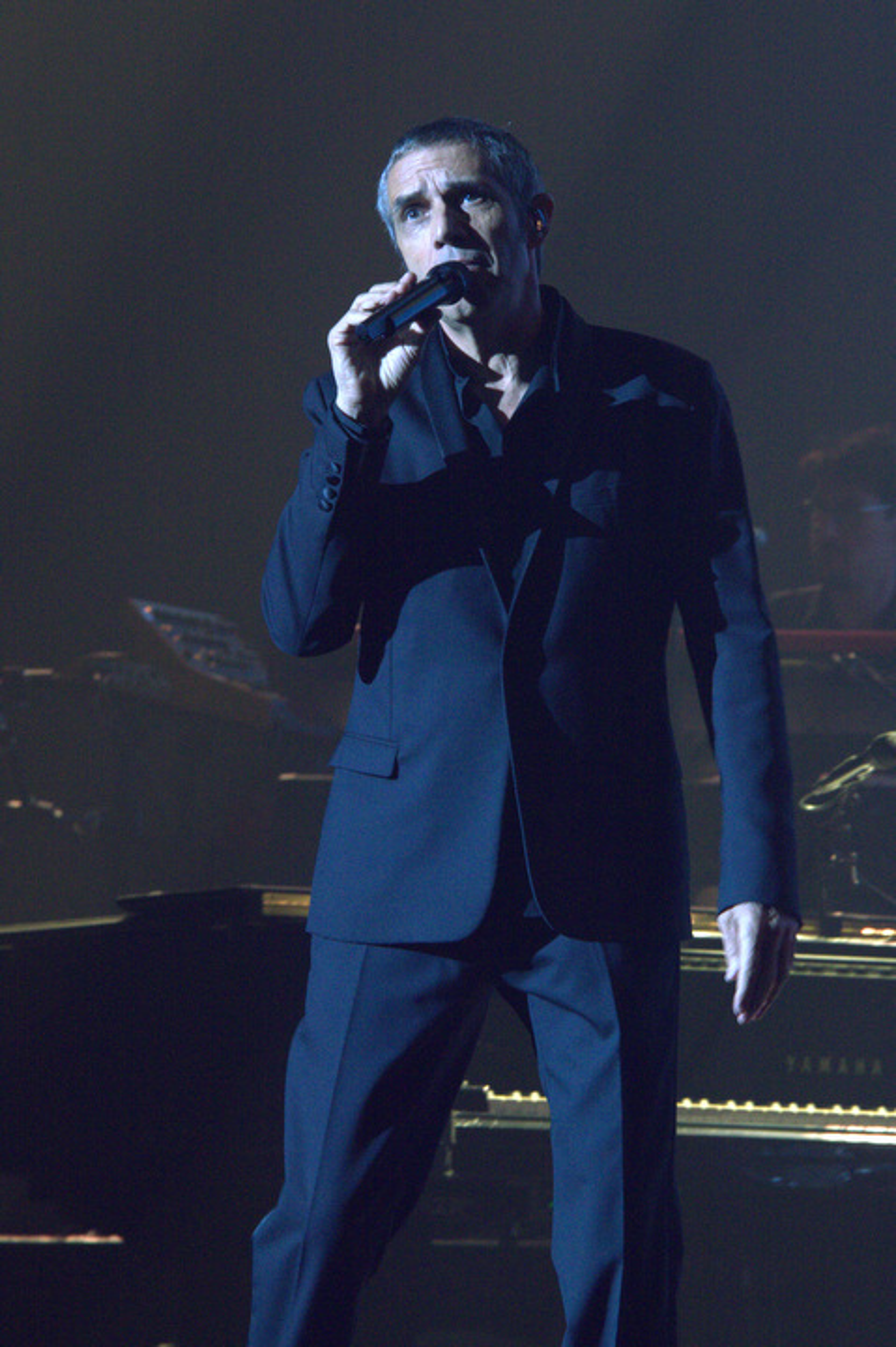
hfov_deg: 4.6
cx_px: 448
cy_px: 674
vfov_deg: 6.9
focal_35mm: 300
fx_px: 11215
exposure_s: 1/60
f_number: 9
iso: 400
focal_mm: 200
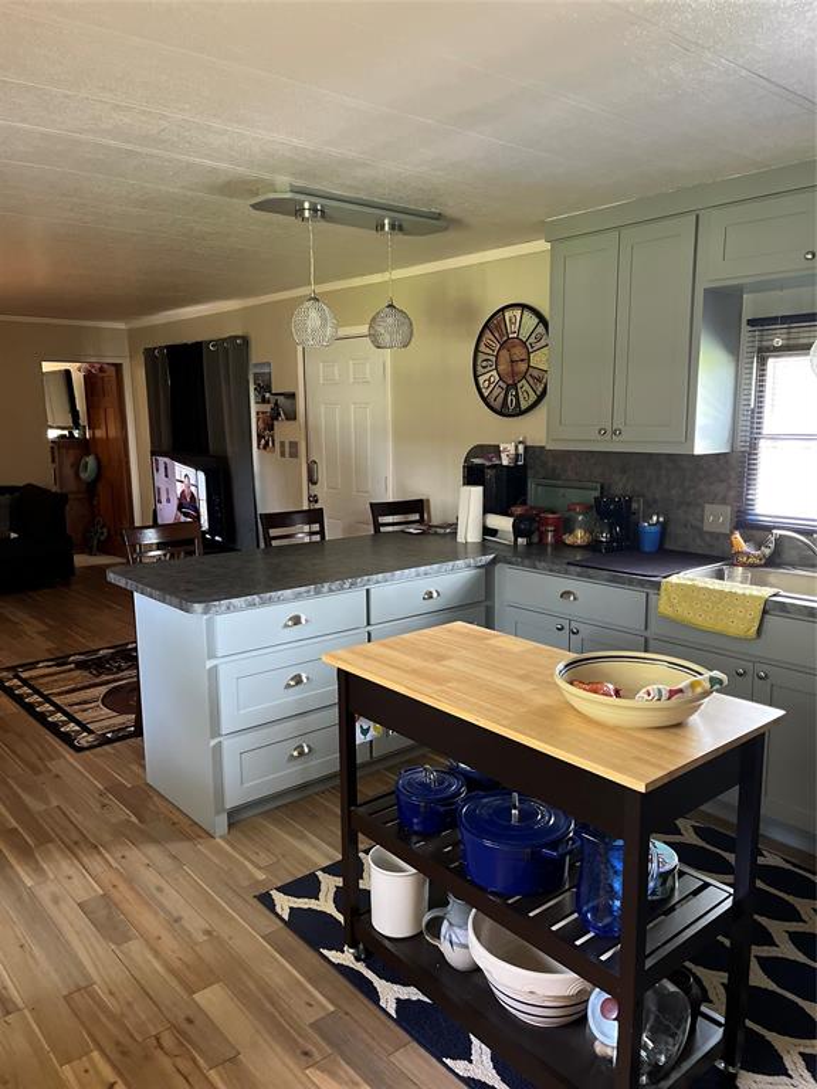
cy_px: 544
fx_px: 818
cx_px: 408
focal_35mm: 26
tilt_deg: -9.5
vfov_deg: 67.3
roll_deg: +1.1
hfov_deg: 53.1
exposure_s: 1/40
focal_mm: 5.1
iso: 500
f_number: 1.6
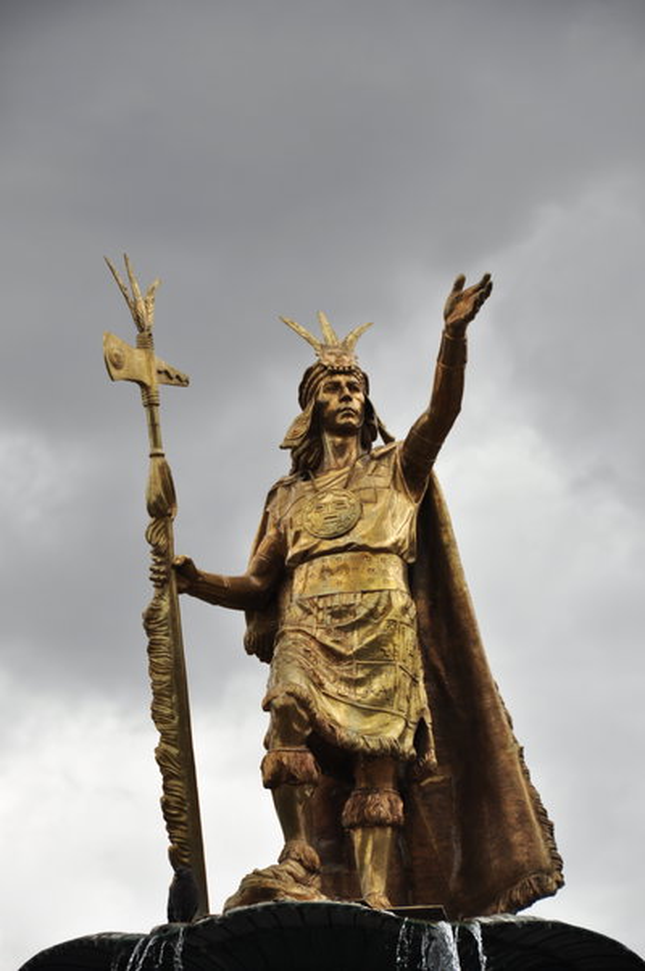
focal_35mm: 142
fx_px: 3838
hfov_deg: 9.6
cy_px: 486
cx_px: 322
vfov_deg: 14.4
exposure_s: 1/1000
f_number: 5.6
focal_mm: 95
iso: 200
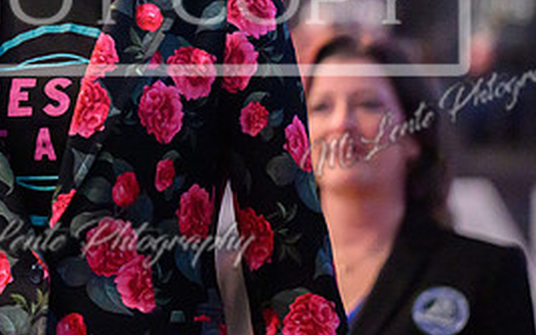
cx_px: 36
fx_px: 4880
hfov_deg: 6.3
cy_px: -35
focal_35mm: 334
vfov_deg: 3.9
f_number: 2.8
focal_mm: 130
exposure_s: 1/320
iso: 10000
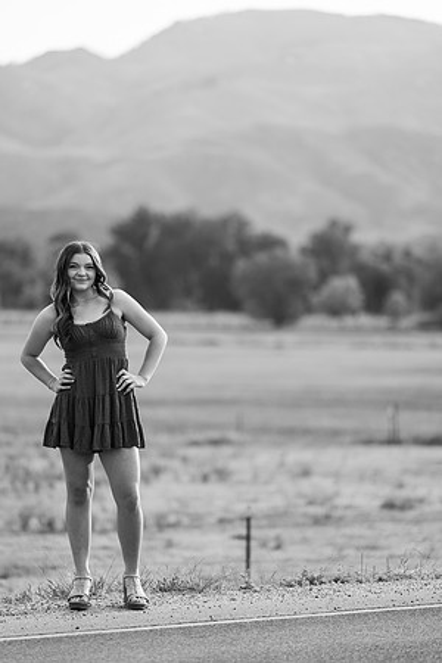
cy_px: 332
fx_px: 3149
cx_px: 221
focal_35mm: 171
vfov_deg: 12.0
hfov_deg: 8.0
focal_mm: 171
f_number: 2.8
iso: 50
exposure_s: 1/200
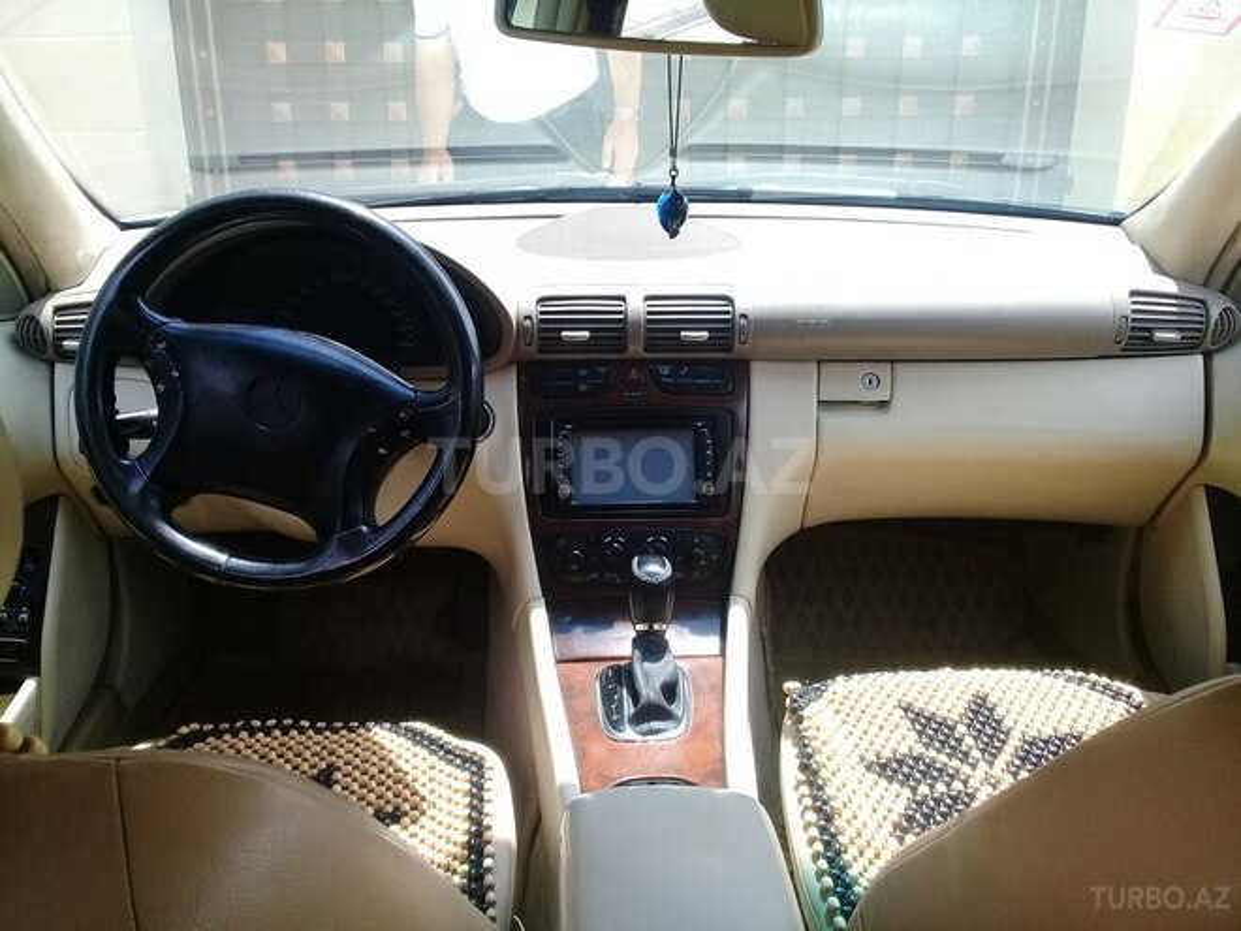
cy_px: 466
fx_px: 1111
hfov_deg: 58.4
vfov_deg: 45.4
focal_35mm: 31
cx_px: 620
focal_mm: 3.3
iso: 50
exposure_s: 1/245
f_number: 2.2
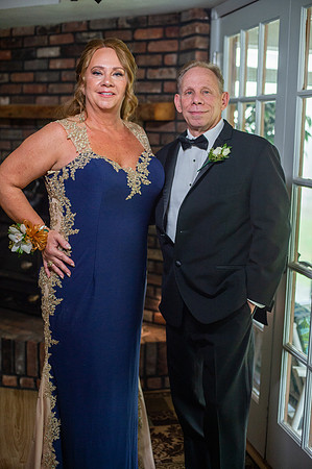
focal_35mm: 50
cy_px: 234
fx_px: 651
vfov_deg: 39.6
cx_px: 156
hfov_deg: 26.9
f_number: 2.5
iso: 1000
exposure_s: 1/400
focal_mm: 50
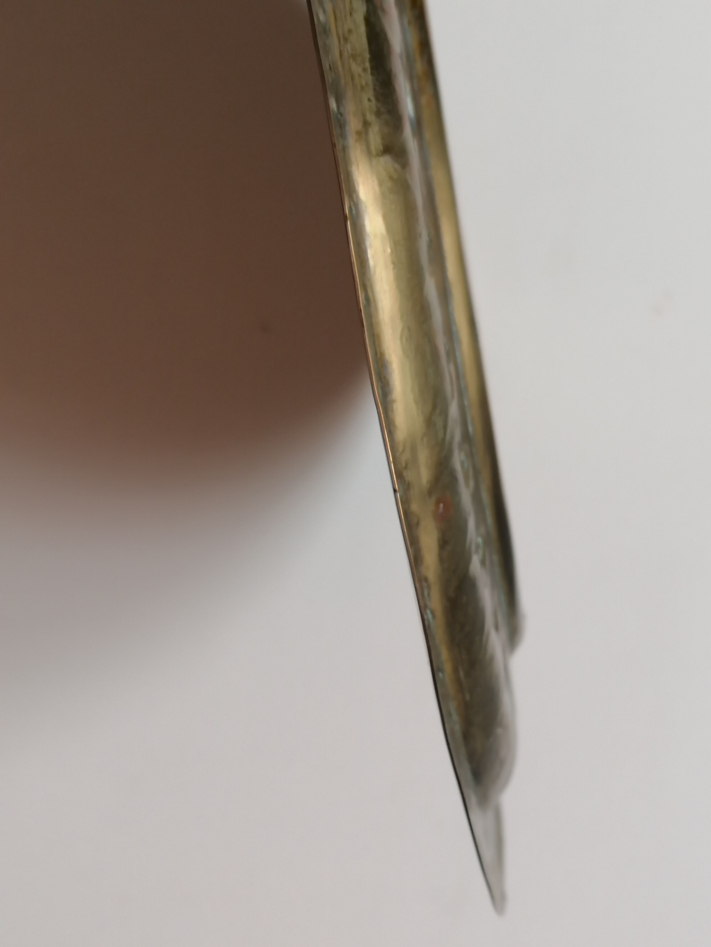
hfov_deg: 27.0
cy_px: 474
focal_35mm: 54
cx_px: 356
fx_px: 1479
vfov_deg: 35.5
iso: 80
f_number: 1.8
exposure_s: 1/60
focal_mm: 4.75
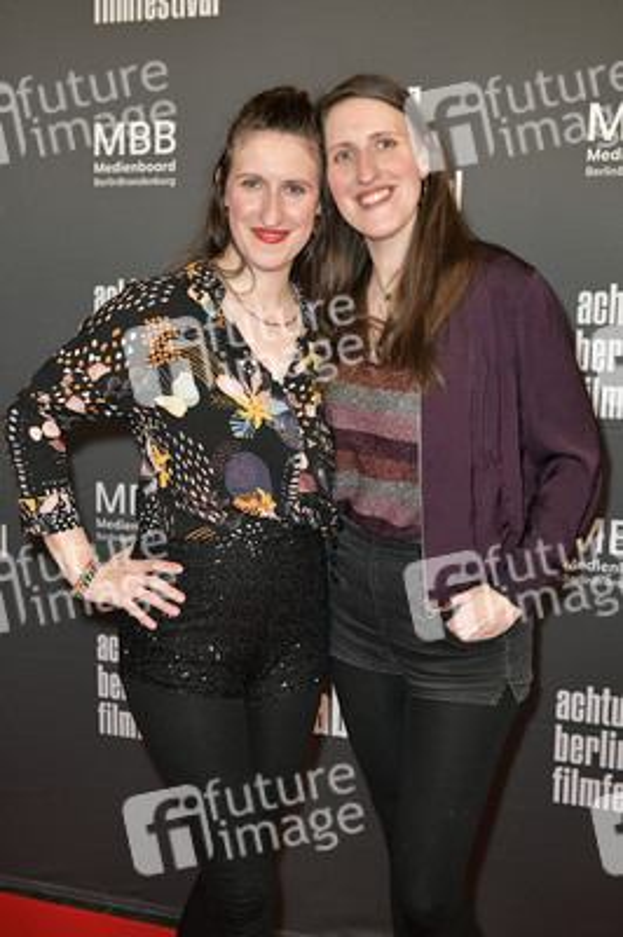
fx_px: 1144
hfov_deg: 30.5
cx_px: 312
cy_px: 468
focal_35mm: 44
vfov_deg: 44.5
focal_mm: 44
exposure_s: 1/250
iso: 2000
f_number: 5
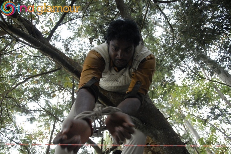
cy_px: 77
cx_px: 116
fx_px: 202
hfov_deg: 59.4
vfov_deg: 41.8
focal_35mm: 32
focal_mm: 21
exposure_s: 1/45
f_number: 4.8
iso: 800
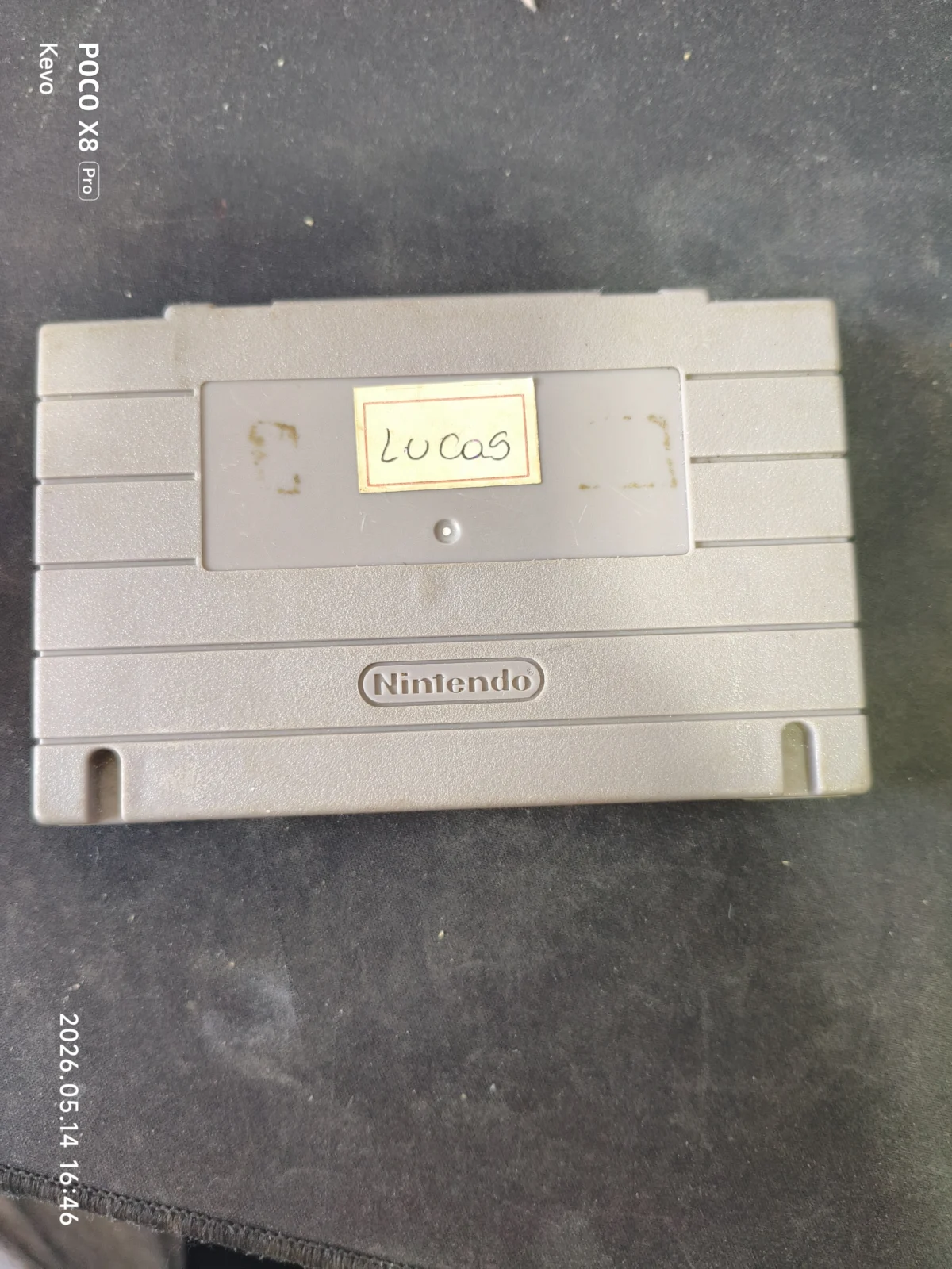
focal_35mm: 26
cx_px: 476
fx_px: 953
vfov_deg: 67.3
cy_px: 634
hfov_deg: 53.1
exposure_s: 1/42
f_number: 1.5
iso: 640
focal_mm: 4.95
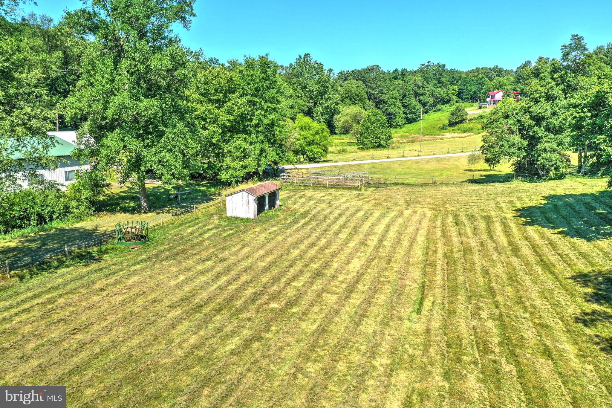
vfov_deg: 46.4
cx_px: 306
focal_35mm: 28
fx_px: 476
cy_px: 204
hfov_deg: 65.5
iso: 100
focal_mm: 10.3
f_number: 5.6
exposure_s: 1/500
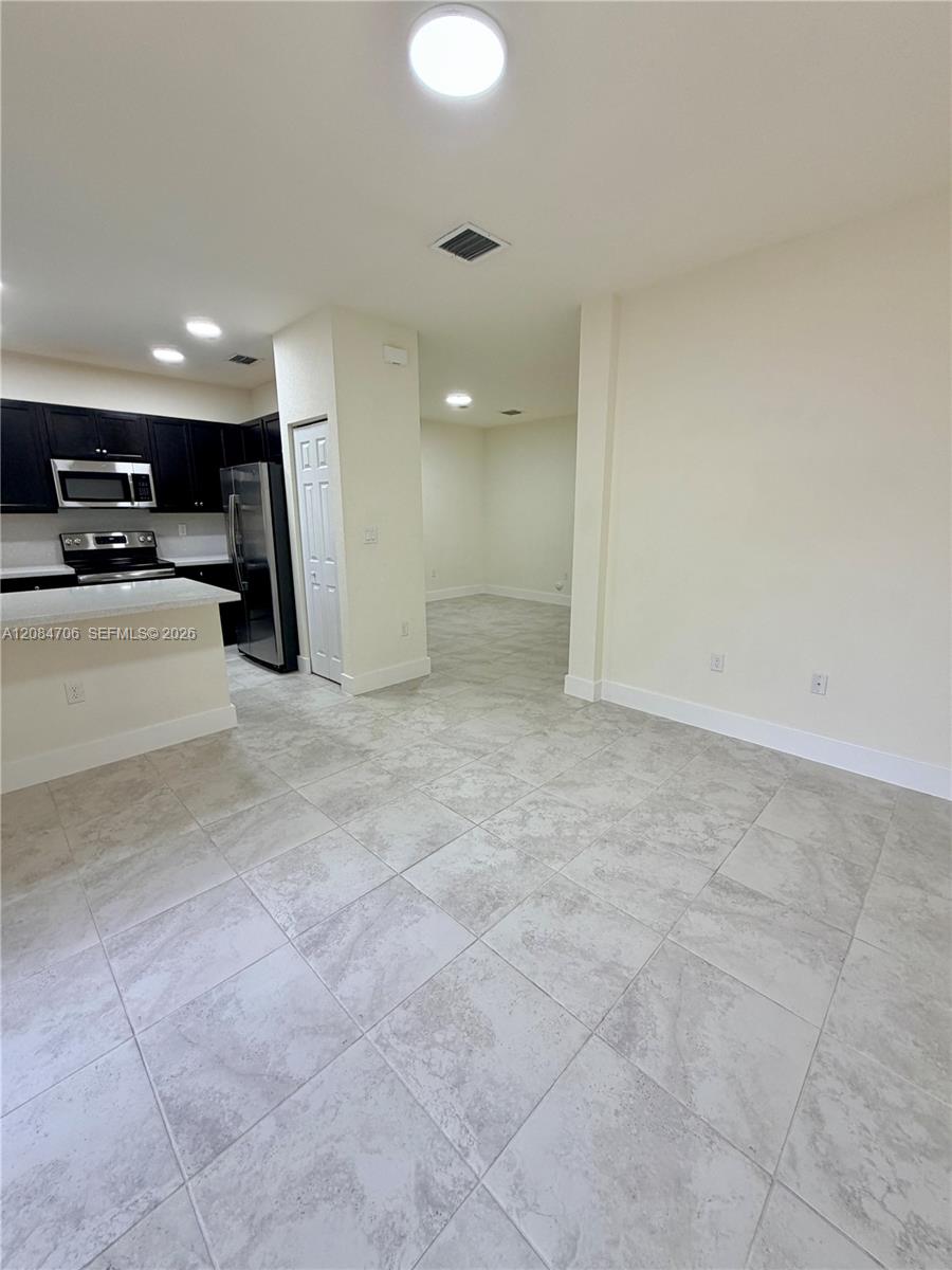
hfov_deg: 85.7
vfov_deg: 102.1
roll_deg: +0.2
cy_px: 635
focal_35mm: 14
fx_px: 513
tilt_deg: -13.6
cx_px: 476
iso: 160
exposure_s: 1/121
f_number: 2.2
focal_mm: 2.22
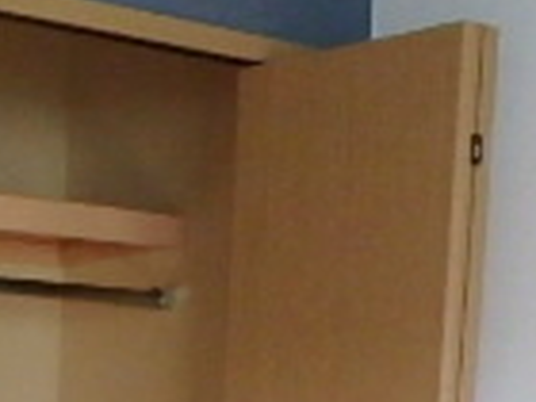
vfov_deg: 13.4
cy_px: 777
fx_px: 1486
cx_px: -8
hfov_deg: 19.8
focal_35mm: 96
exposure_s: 1/30
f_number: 3.5
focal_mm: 3.7
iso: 800
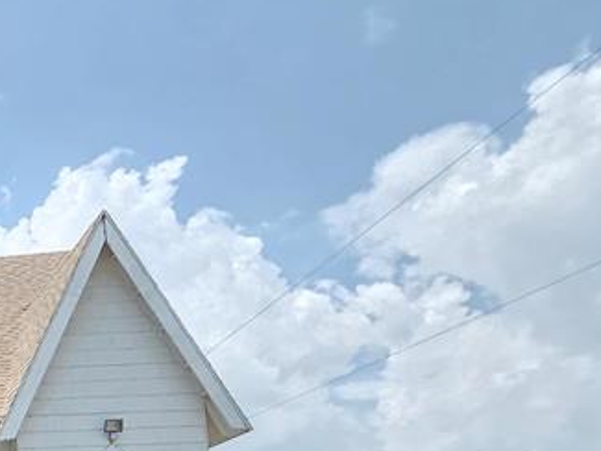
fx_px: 712
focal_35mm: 41
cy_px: 551
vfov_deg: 29.8
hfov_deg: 28.6
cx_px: -307
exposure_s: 1/2000
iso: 125
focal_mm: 2.2
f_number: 2.2
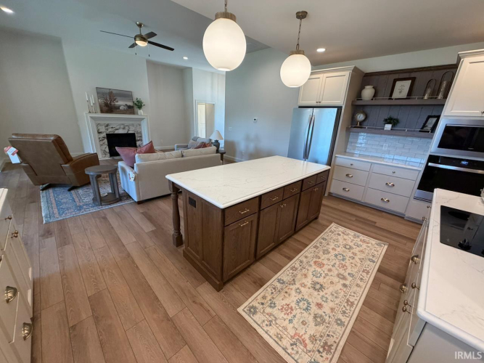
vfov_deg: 85.7
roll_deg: -2.5
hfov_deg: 102.1
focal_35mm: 14
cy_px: 182
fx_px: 196
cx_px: 242
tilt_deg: -19.2
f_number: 2.2
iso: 320
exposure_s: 1/120
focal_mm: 2.22
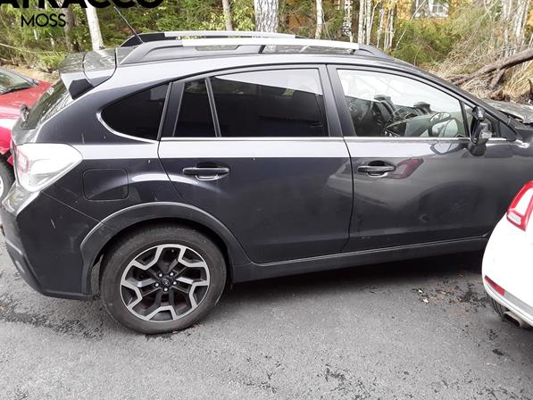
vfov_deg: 46.8
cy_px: 192
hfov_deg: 59.9
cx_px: 279
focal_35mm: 30
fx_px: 462
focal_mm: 2.91
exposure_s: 1/100
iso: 64
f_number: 1.9
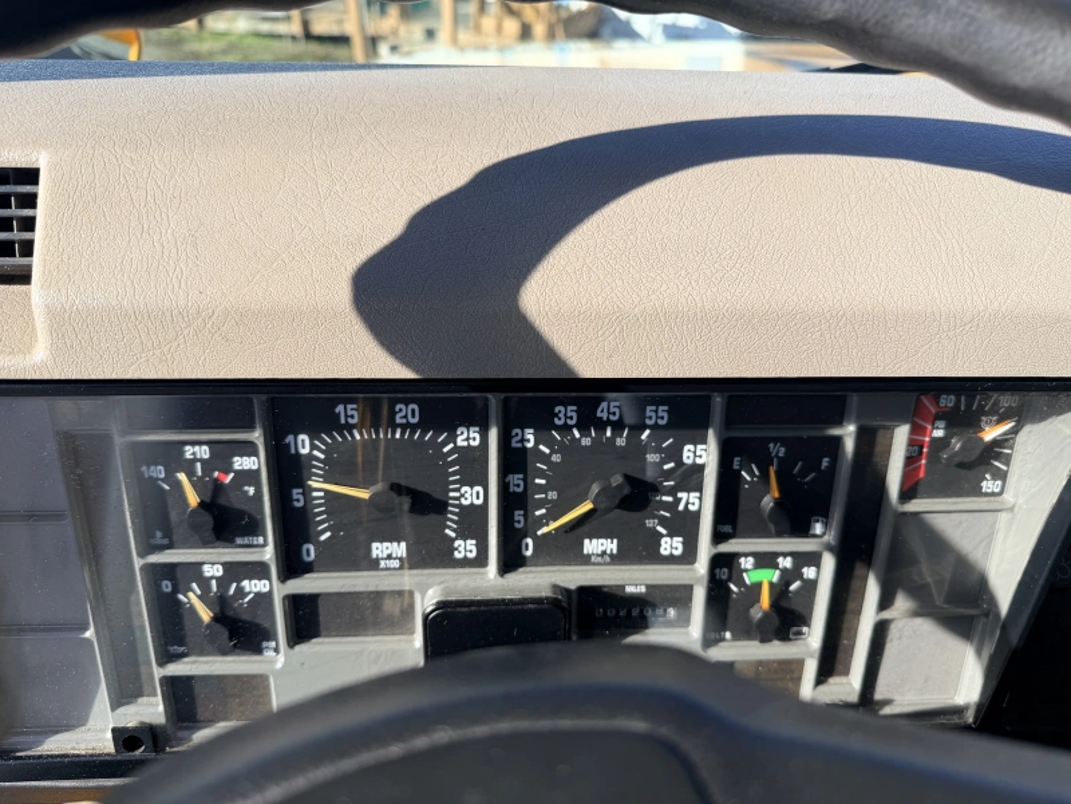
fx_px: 743
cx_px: 536
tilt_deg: -35.9
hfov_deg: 71.6
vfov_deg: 56.8
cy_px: 402
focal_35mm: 24
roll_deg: -1.7
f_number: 1.78
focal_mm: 6.76
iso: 80
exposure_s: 1/1410
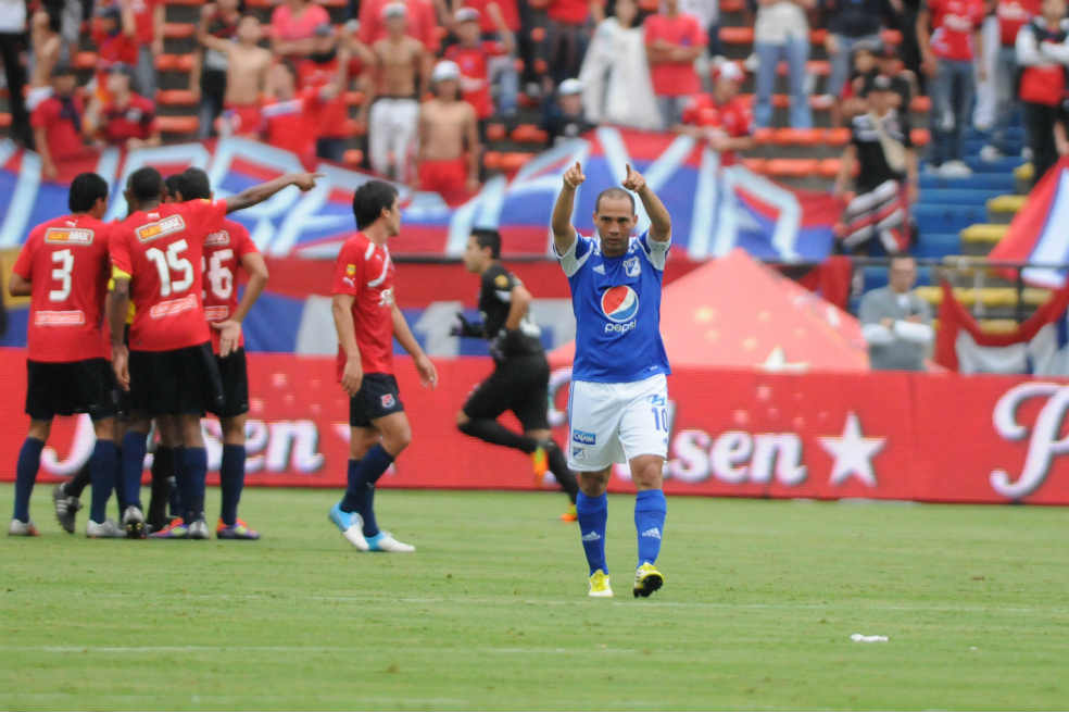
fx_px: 13355
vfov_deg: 3.1
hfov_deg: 4.6
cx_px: 534
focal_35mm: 450
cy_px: 356
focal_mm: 300
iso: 1600
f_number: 3.2
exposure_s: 1/640
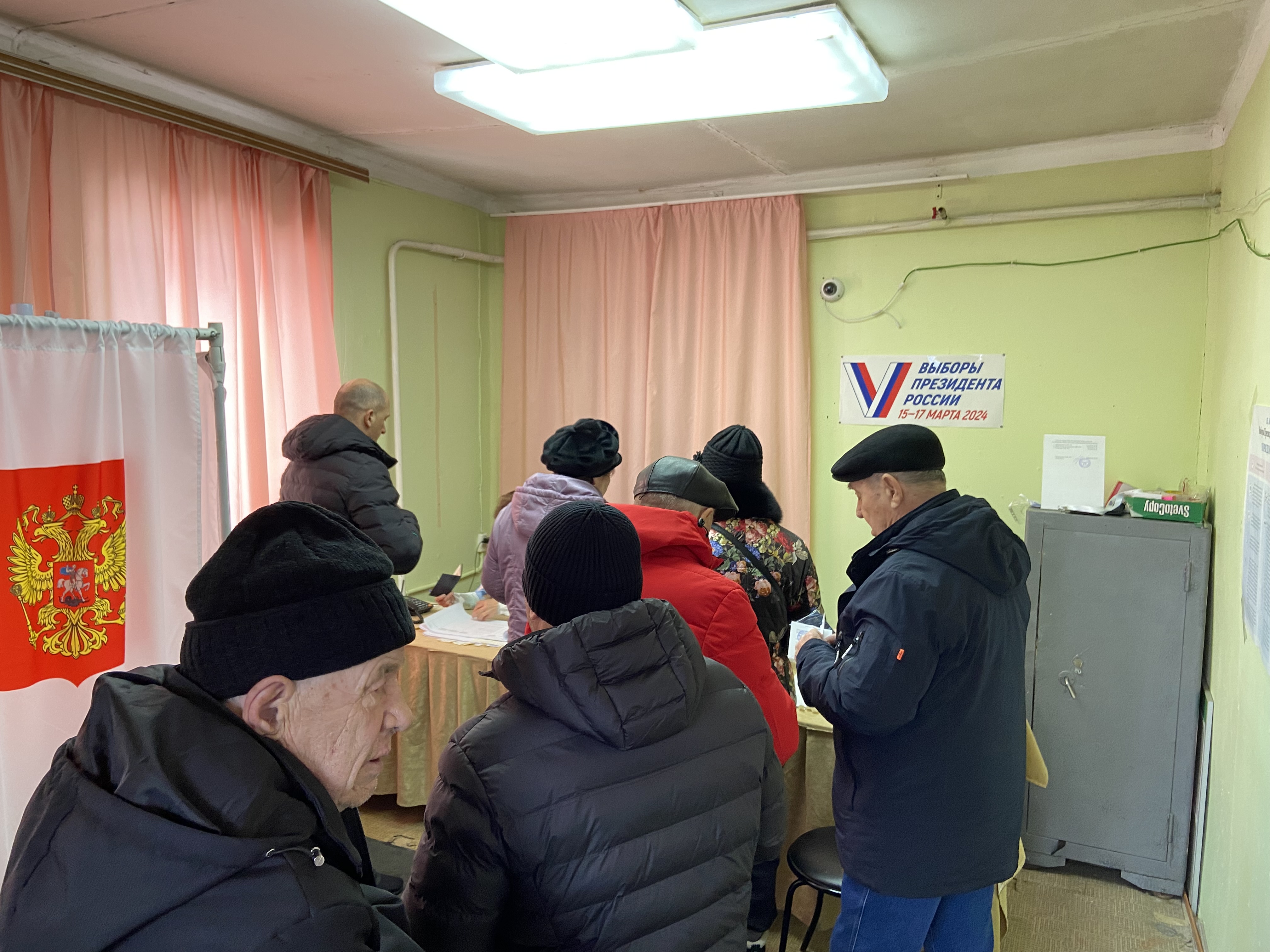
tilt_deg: -3.3
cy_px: 476
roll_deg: -0.5
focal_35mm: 26
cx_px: 635
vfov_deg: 53.1
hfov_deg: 67.3
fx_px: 954
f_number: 1.8
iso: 125
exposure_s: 1/82
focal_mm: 4.25
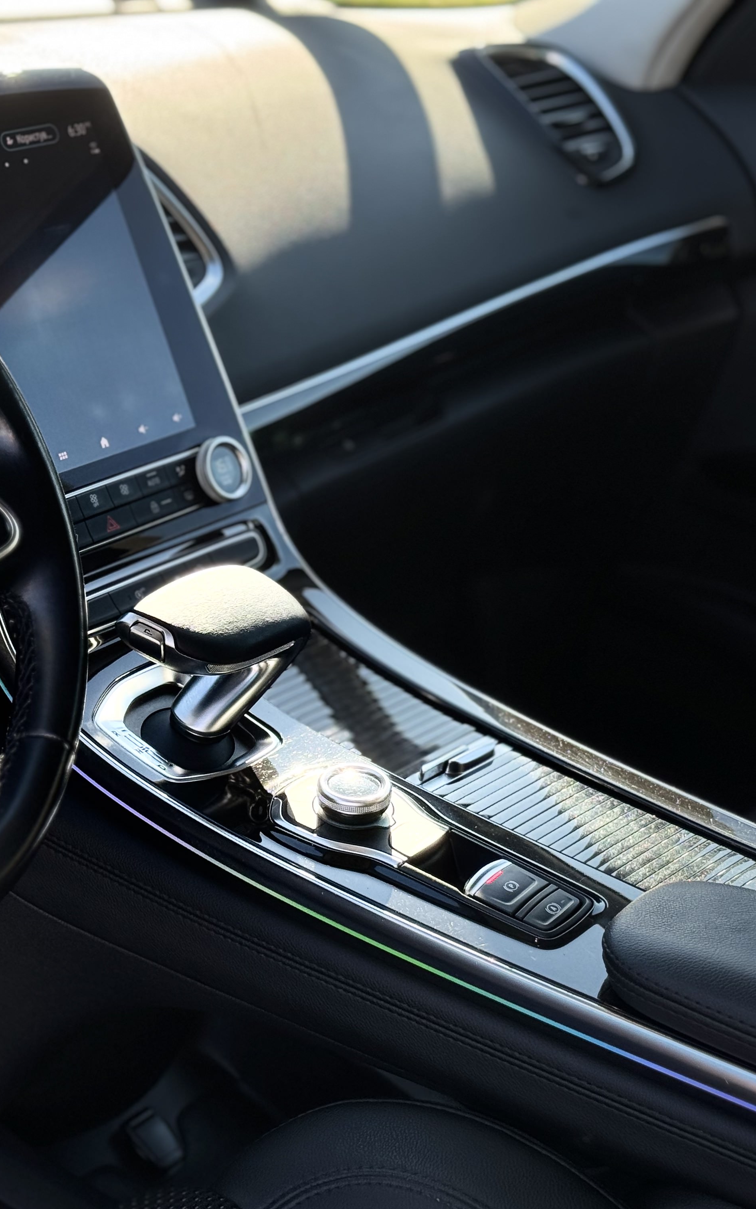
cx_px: 287
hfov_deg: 19.1
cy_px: 605
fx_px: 2241
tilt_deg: -21.8
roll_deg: +0.2
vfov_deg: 30.2
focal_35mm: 68
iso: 64
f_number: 1.78
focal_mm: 6.76
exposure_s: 1/715
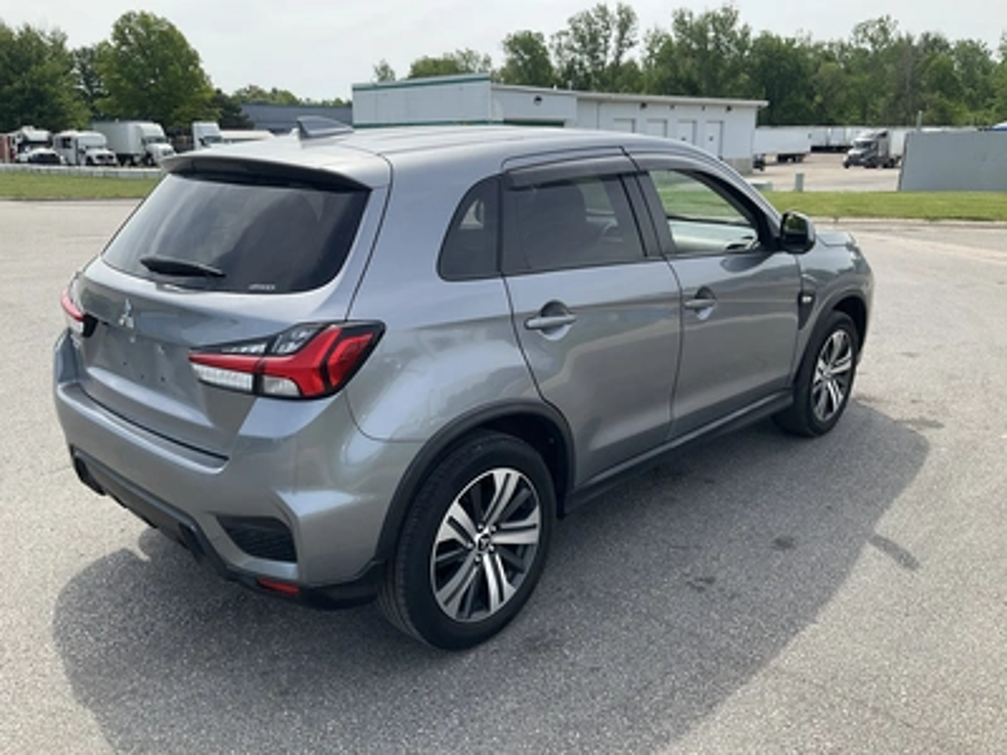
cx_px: 504
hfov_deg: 61.7
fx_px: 844
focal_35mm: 29
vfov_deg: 48.2
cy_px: 378
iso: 25
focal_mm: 3
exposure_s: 1/912
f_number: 1.8
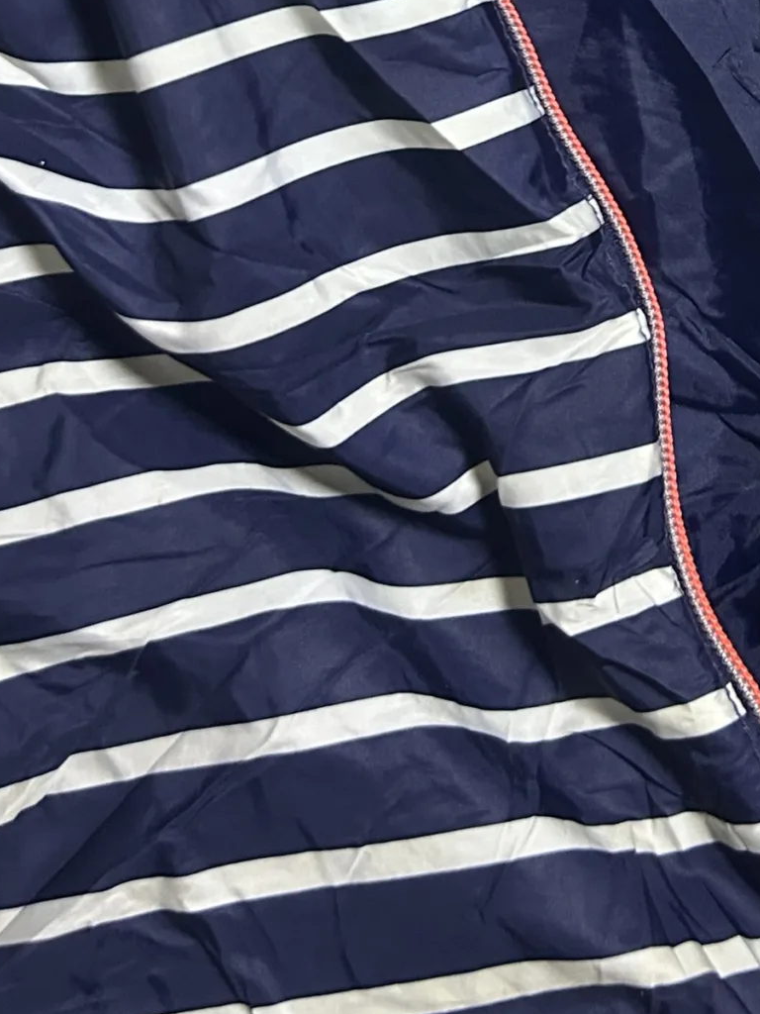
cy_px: -76
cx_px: 890
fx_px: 1903
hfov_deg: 21.2
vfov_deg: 27.5
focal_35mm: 65
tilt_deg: -66.6
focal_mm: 5.7
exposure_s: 1/50
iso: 500
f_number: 1.5
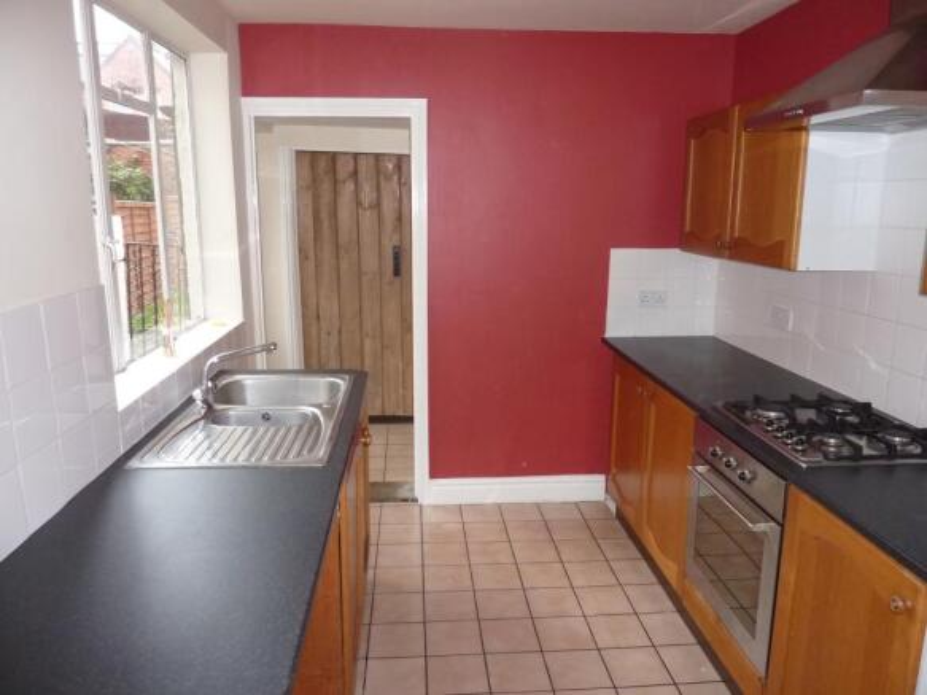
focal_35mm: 25
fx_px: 669
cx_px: 464
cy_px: 348
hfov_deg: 69.4
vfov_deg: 54.9
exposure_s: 1/30
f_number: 3.3
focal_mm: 4.1
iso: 320
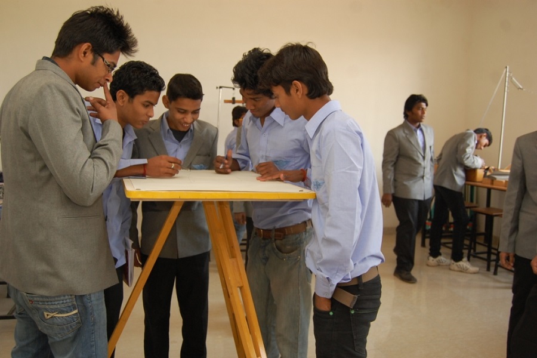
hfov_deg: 61.9
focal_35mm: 30
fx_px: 447
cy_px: 179
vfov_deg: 43.6
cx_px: 268
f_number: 4
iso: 400
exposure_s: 1/60
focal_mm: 20
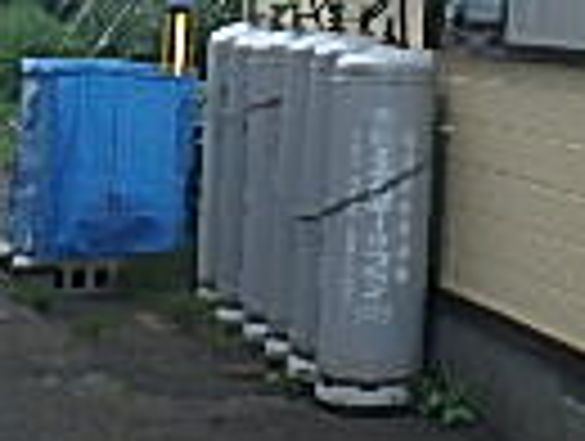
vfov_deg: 13.7
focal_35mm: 103
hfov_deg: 18.0
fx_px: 1744
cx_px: 711
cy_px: -180
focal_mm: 3.7
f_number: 3.5
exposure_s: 1/800
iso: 125
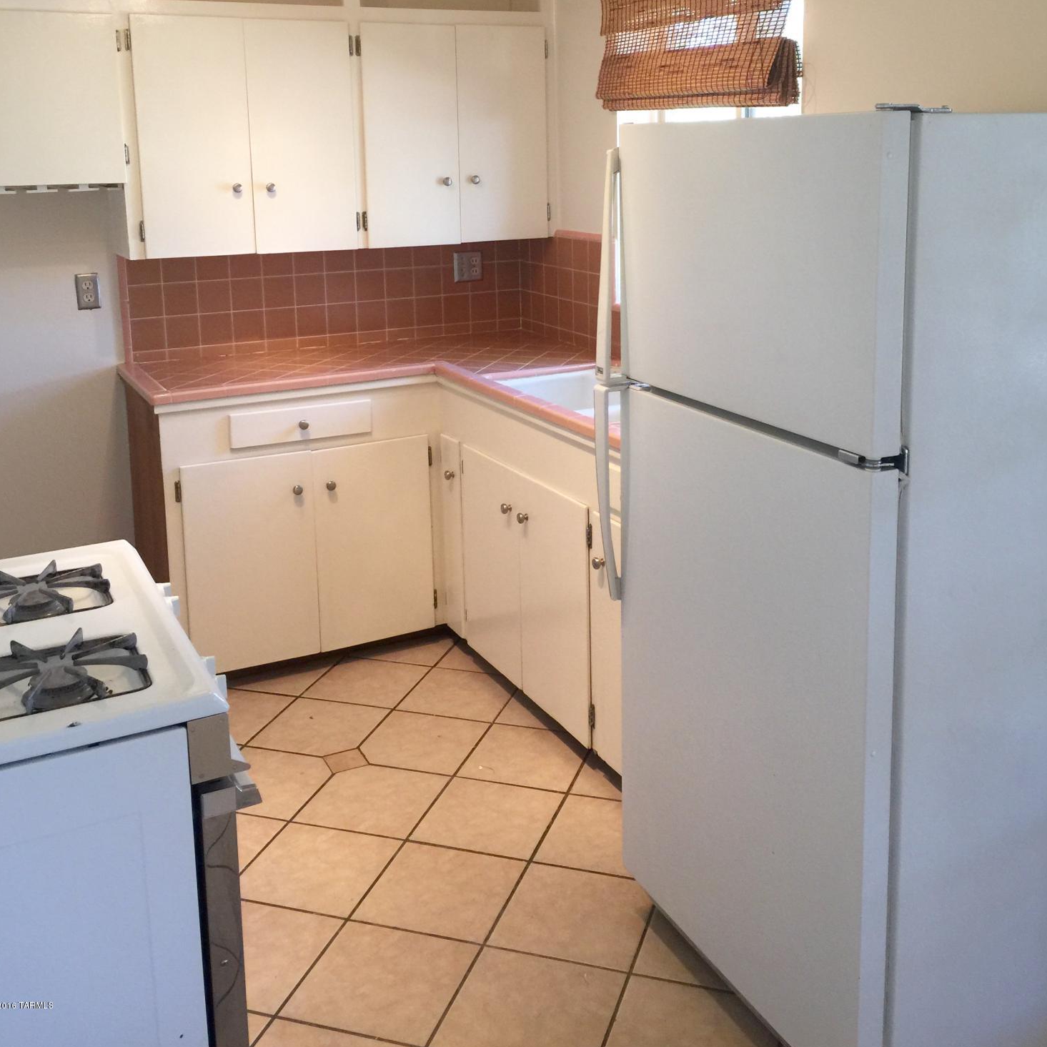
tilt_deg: -9.4
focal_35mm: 35
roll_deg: -1.5
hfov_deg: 47.2
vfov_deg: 46.4
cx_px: 522
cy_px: 336
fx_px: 1198
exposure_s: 1/30
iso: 40
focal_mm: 4.15
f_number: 2.2
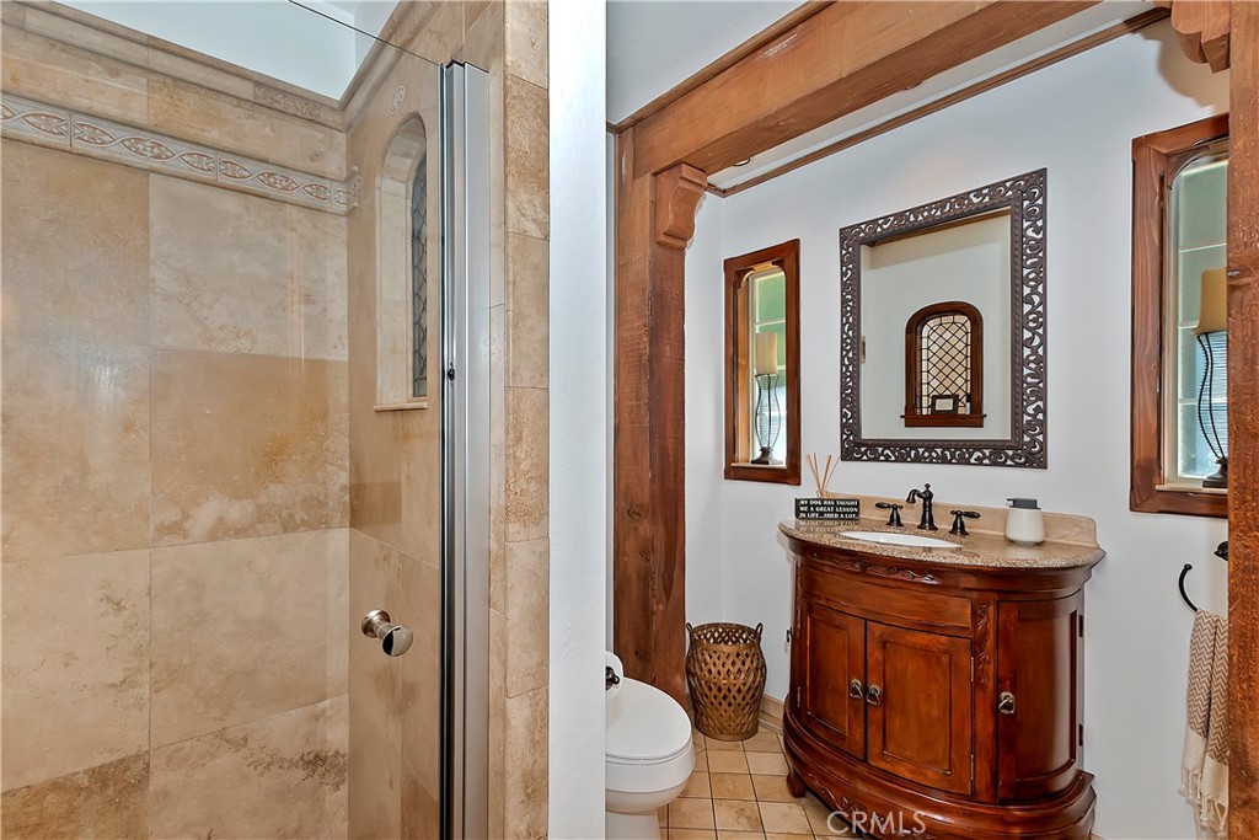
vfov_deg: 77.3
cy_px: 420
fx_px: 525
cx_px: 630
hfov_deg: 100.4
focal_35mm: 15
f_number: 8
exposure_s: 1/30
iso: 400
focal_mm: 10
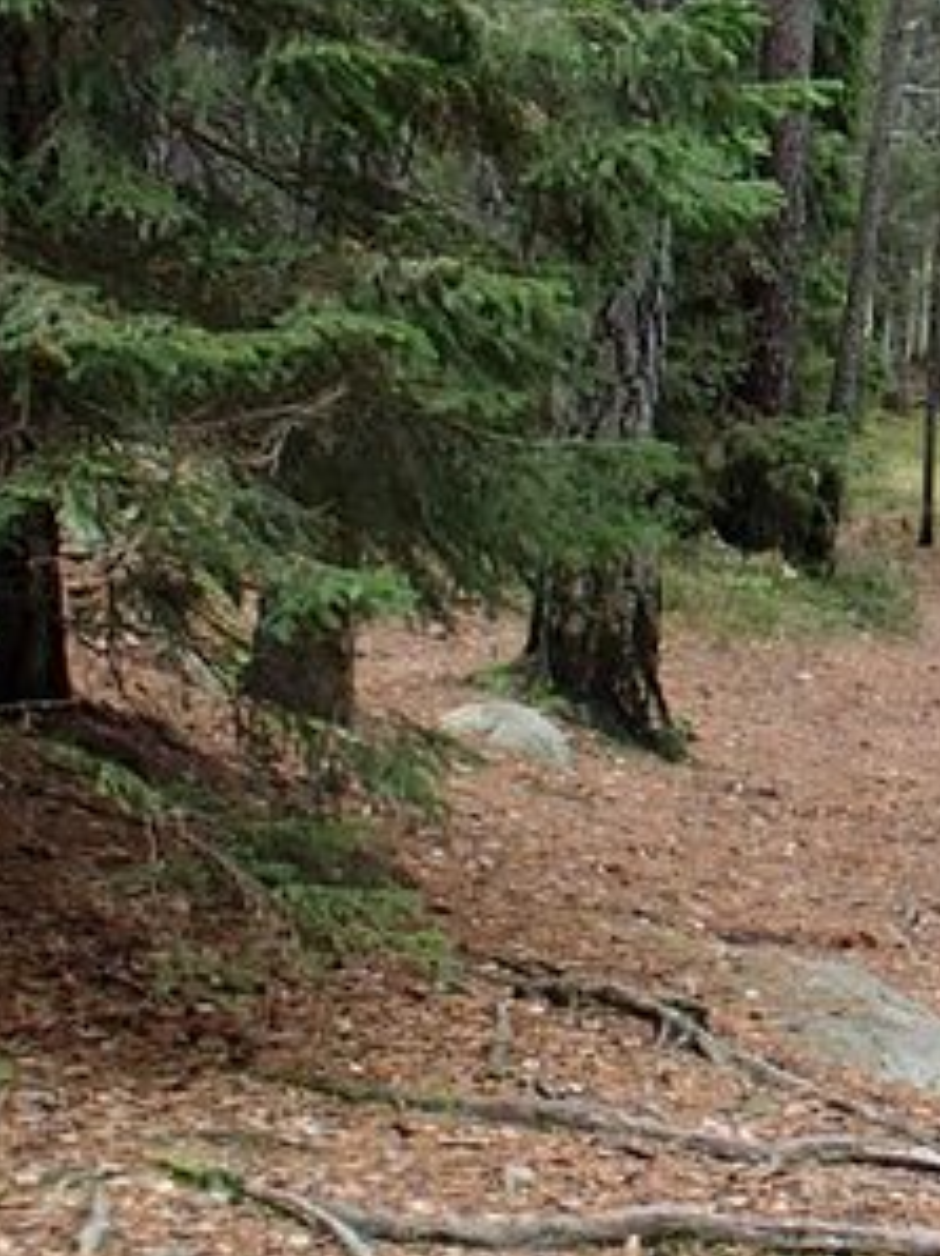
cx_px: 1229
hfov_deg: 15.4
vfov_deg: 21.4
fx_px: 3300
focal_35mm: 91
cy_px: 339
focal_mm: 5
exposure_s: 1/30
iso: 200
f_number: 3.9
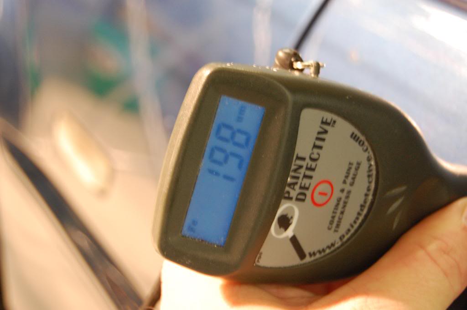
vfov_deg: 19.7
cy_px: 155
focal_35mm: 69
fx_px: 894
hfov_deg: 29.3
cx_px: 234
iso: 1100
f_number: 5.3
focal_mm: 46
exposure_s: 1/8
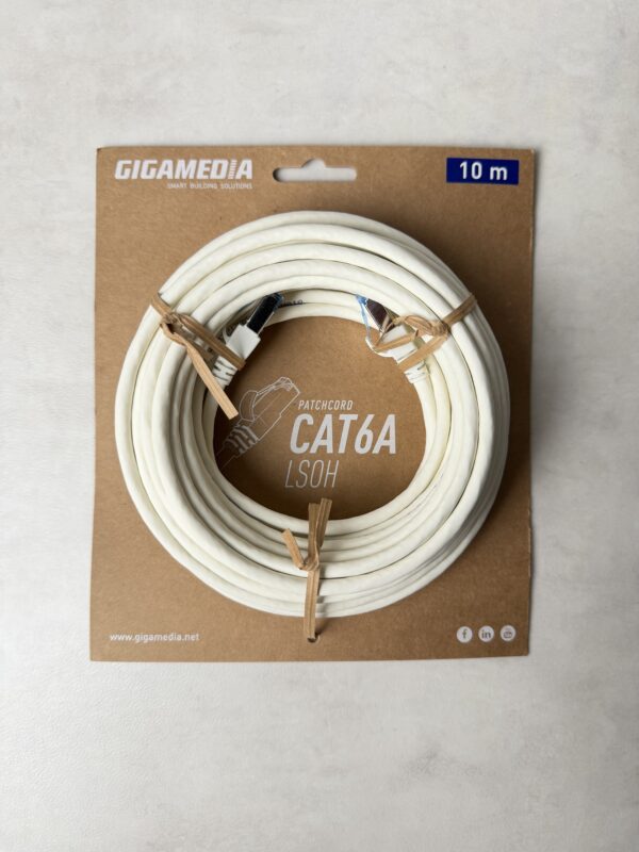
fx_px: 591
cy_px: 426
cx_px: 320
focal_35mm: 24
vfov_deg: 71.6
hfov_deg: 56.8
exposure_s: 1/100
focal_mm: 6.76
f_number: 1.78
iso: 100
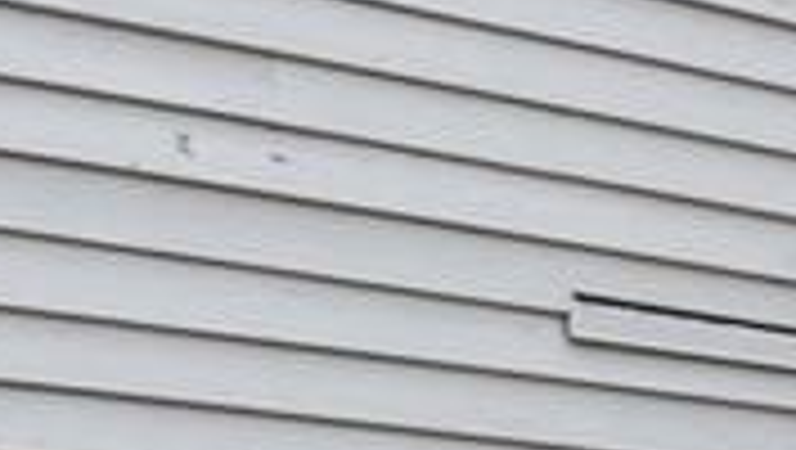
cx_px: 765
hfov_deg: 16.6
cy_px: 904
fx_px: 2683
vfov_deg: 9.0
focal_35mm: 127
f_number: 8
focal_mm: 14
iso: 640
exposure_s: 1/100
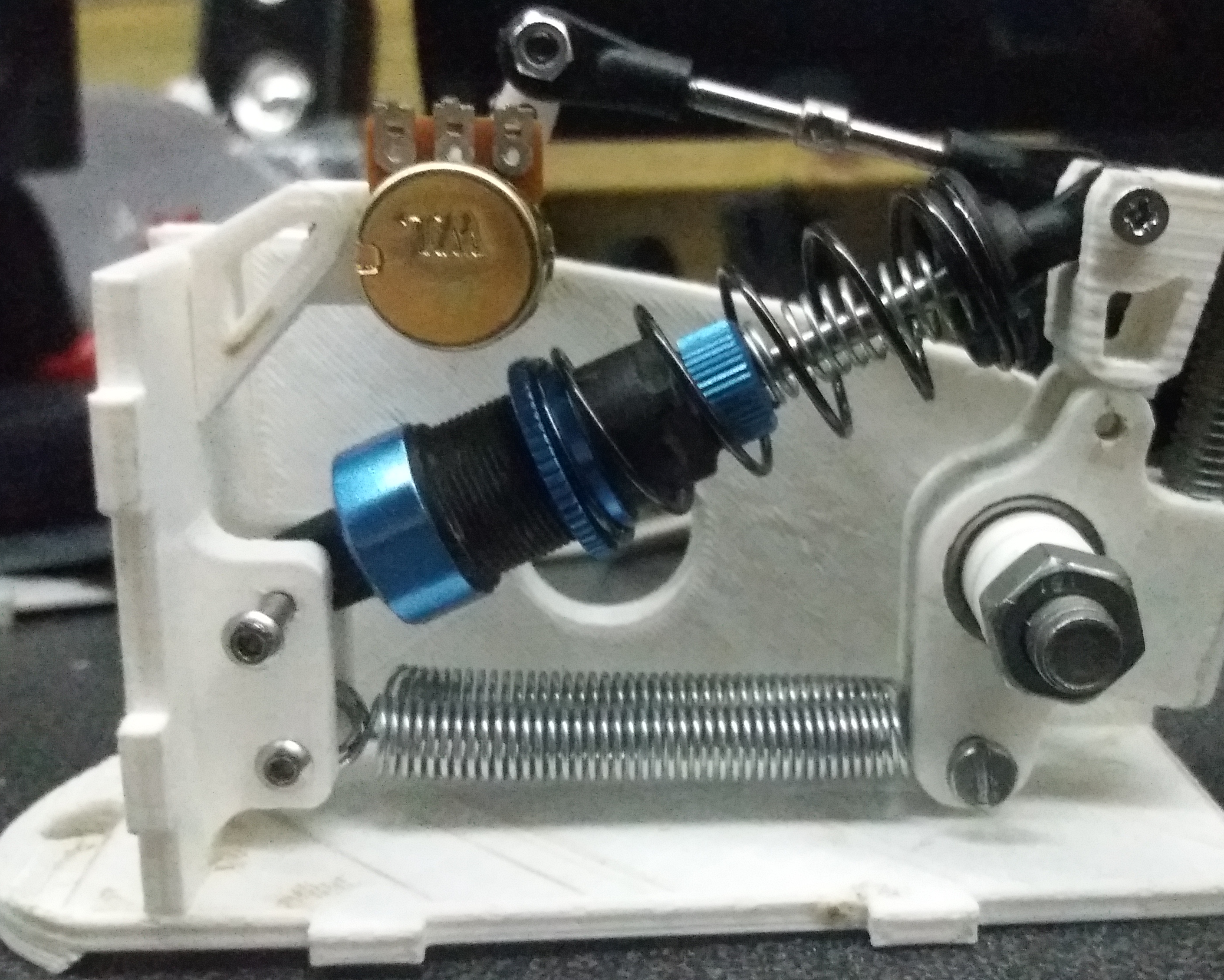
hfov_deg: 45.3
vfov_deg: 37.3
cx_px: 779
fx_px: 1449
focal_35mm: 40
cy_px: 480
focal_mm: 3.7
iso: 1250
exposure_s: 1/17
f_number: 1.9
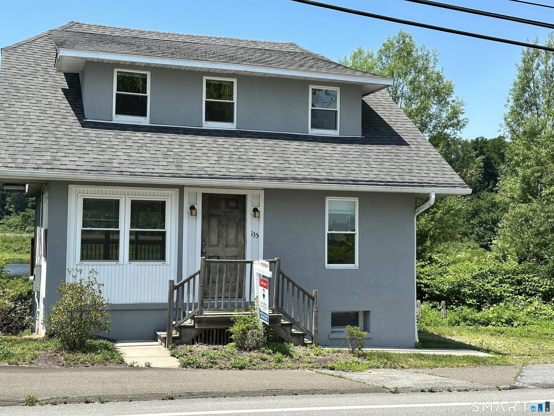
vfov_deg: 30.3
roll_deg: -1.1
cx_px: 277
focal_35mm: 48
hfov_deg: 39.7
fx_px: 768
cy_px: 208
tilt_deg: +2.8
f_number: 1.78
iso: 64
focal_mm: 6.86
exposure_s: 1/2252
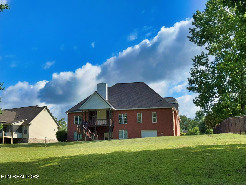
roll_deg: +0.4
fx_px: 341
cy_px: 92
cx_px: 123
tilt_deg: +11.7
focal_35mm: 48
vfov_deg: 30.3
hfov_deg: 39.7
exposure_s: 1/6536
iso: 50
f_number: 1.78
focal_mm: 6.76
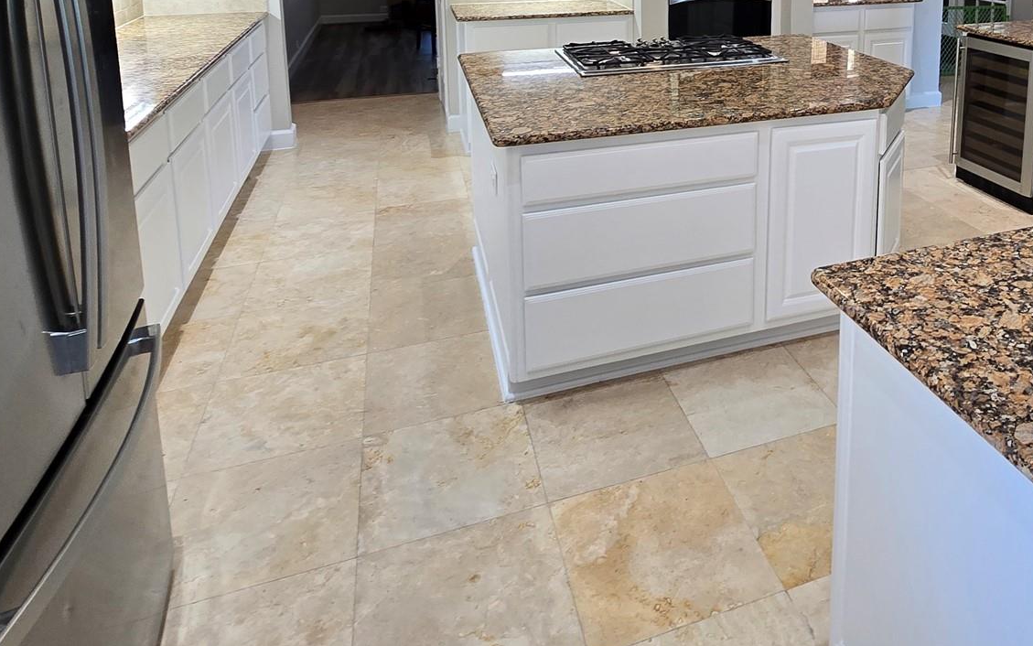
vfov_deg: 42.9
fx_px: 704
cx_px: 694
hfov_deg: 70.3
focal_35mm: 25
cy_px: 11
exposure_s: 1/60
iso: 125
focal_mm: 2.2
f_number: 2.2
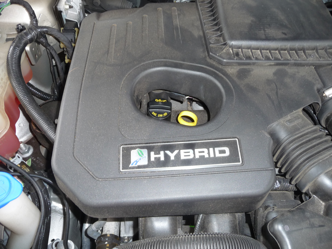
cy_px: 124
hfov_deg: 63.4
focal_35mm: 28
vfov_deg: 49.7
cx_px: 166
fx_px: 269
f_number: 3.3
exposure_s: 1/30
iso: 100
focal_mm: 4.7
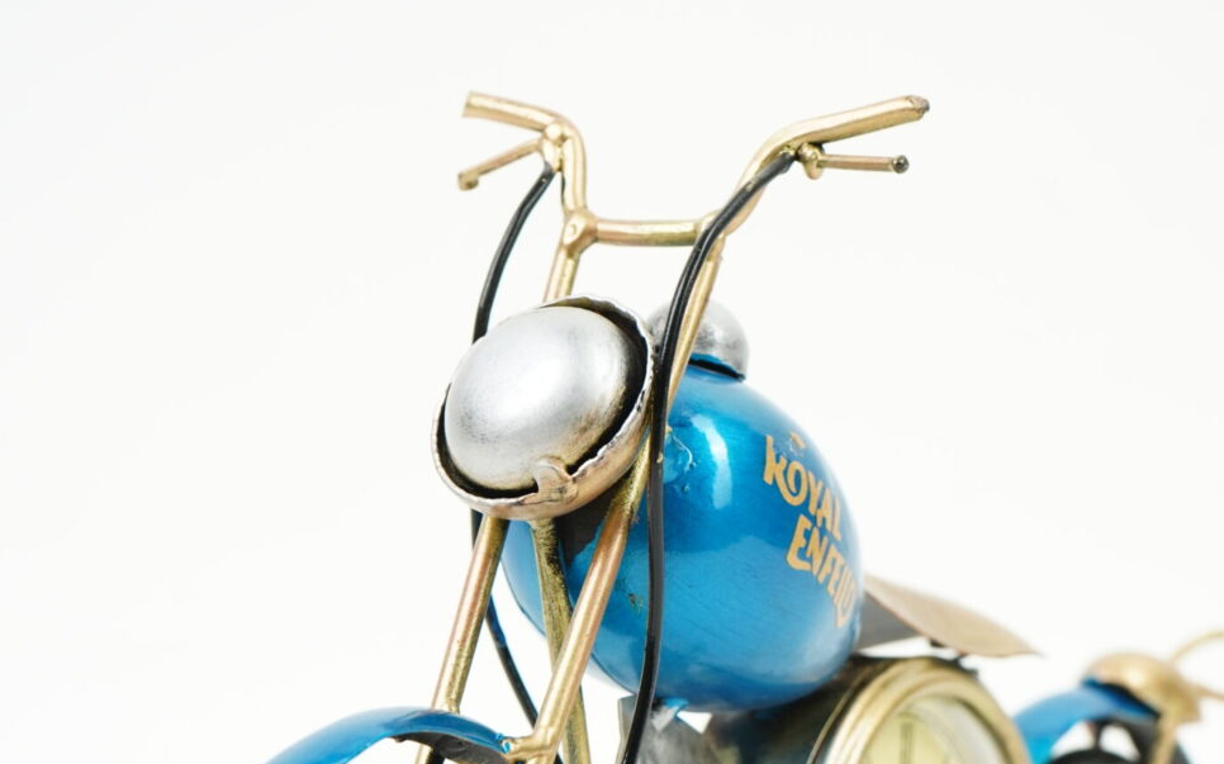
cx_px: 731
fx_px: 3801
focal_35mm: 114
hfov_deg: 18.3
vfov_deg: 11.4
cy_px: 685
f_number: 6.3
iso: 1250
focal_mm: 60
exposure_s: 1/320
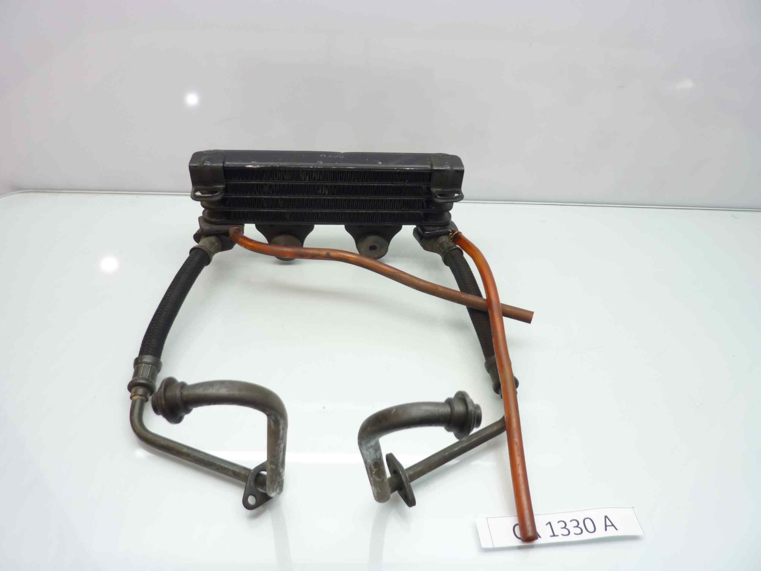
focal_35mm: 25
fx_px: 550
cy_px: 286
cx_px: 380
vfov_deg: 54.9
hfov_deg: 69.4
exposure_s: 1/13
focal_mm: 4.1
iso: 80
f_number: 3.3
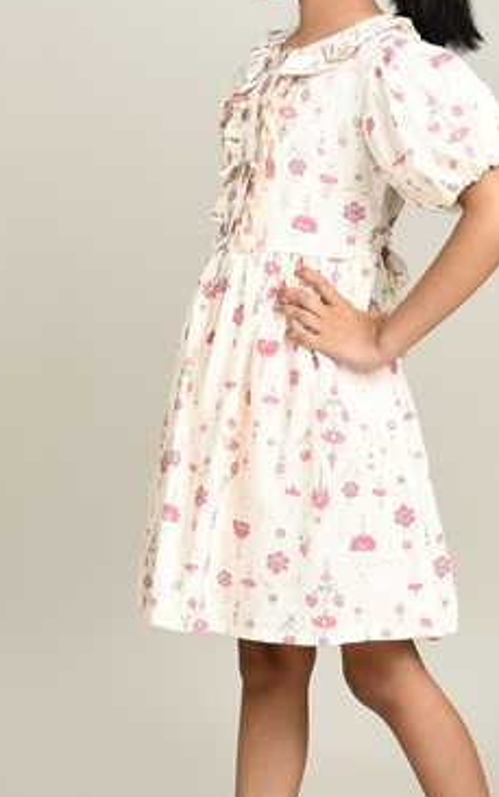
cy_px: 511
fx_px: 1587
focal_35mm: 73
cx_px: 336
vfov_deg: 28.1
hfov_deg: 17.8
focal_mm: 50
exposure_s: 1/160
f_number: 10
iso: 100
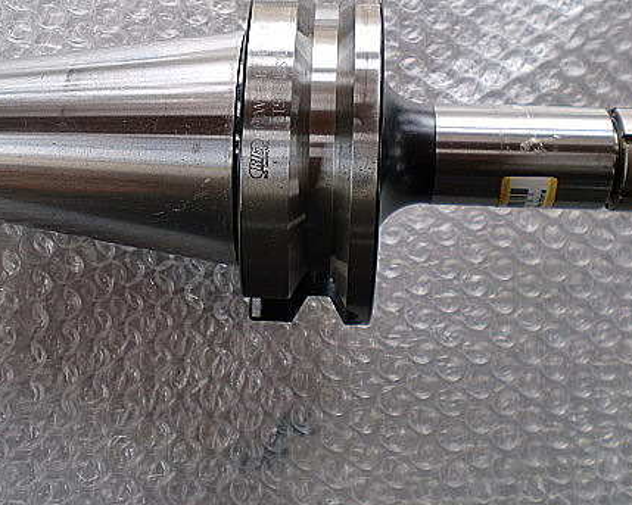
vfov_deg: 29.5
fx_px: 954
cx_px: 252
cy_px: 165
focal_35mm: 51
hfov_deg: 36.5
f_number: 3.1
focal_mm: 6.3
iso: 64
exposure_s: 1/100
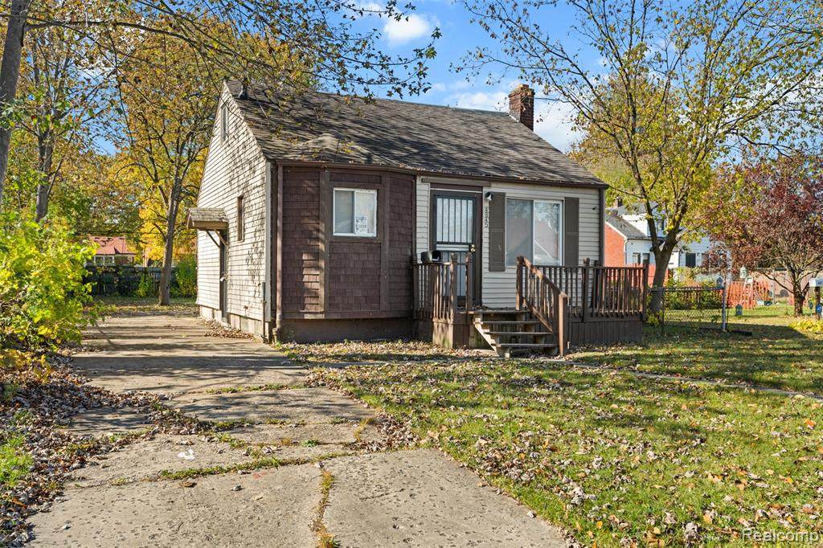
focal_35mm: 30
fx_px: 686
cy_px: 274
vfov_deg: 43.6
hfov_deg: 61.9
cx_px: 412
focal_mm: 30
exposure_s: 1/125
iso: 400
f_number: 8
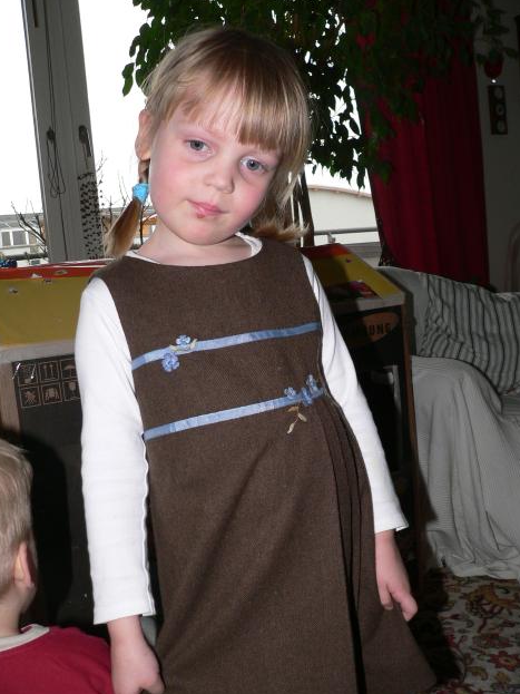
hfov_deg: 38.7
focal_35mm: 37
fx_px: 741
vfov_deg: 50.1
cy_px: 352
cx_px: 258
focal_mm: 6
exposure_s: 1/250
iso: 100
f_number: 2.8
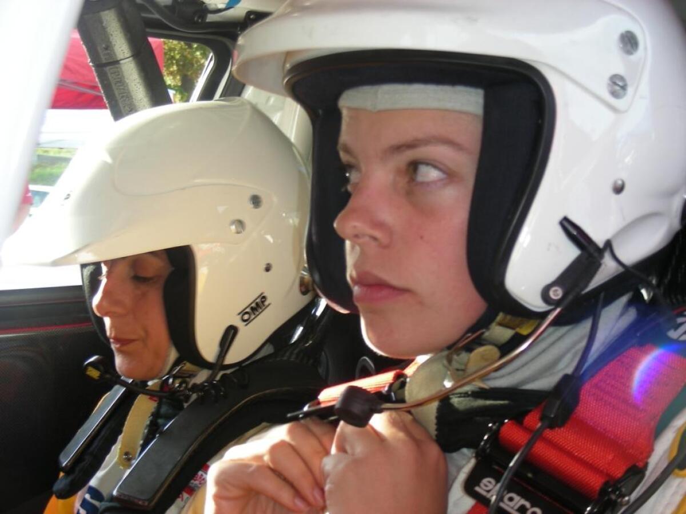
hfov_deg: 27.8
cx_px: 343
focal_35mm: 70
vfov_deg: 21.0
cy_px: 257
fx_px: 1387
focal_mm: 11.7
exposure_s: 1/51
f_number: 3.5
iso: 50
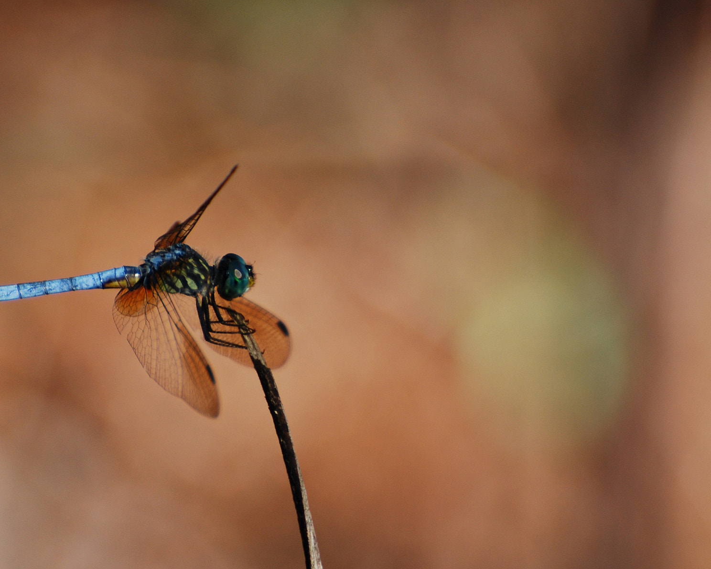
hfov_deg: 3.3
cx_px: 375
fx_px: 12245
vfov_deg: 2.7
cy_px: 312
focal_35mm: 582
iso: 400
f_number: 5.6
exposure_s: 1/320
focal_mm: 300
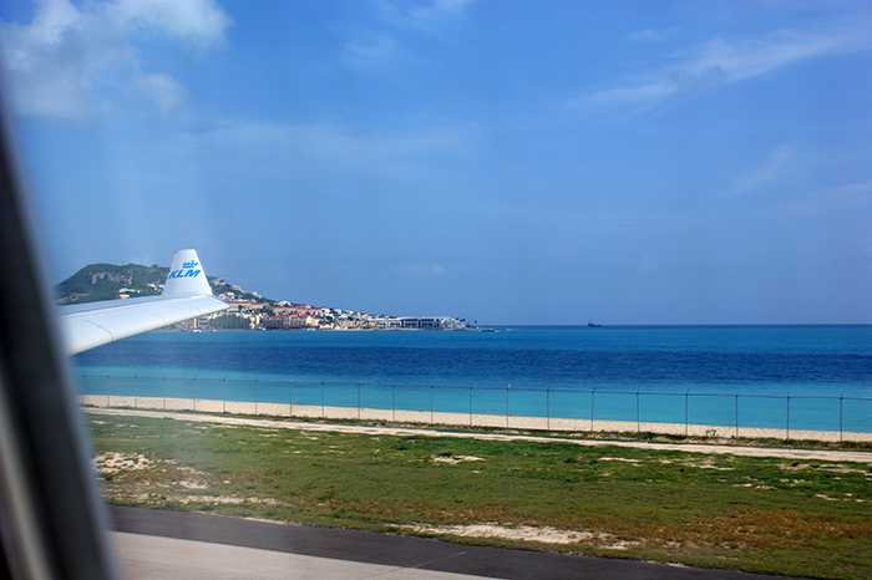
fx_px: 1271
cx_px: 436
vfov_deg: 25.7
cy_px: 290
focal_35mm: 52
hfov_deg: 37.9
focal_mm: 35
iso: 100
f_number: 13
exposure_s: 1/200
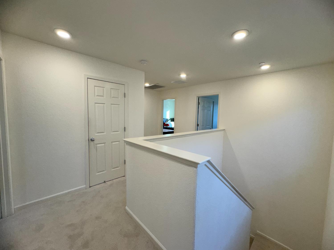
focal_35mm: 14
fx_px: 135
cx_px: 167
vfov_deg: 85.7
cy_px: 125
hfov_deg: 102.1
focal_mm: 2.22
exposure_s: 1/120
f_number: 2.2
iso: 125
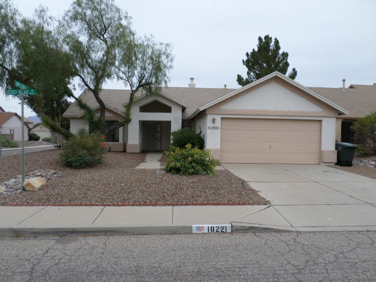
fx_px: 272
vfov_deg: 54.9
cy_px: 141
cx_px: 188
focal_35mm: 25
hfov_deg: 69.4
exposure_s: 1/1500
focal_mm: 4.5
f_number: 2.5
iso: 80
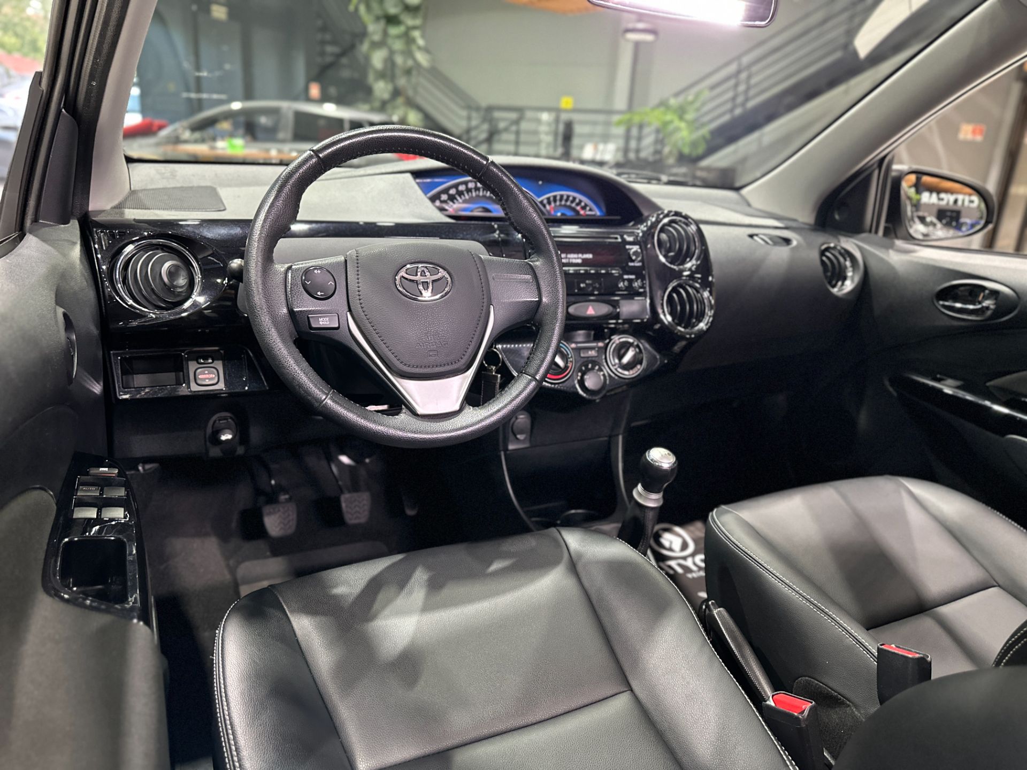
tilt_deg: -18.1
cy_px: 385
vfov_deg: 56.8
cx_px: 514
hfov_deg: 71.6
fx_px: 712
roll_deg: -3.0
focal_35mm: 24
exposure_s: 1/40
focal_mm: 6.86
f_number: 1.78
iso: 800
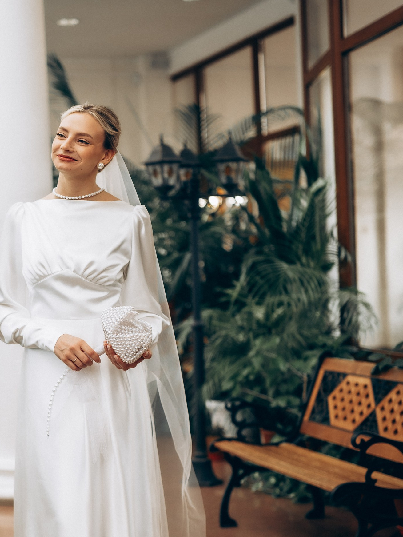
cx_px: 22
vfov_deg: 26.2
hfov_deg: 19.4
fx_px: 1148
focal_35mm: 74
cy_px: 357
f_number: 1.2
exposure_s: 1/400
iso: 100
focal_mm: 35
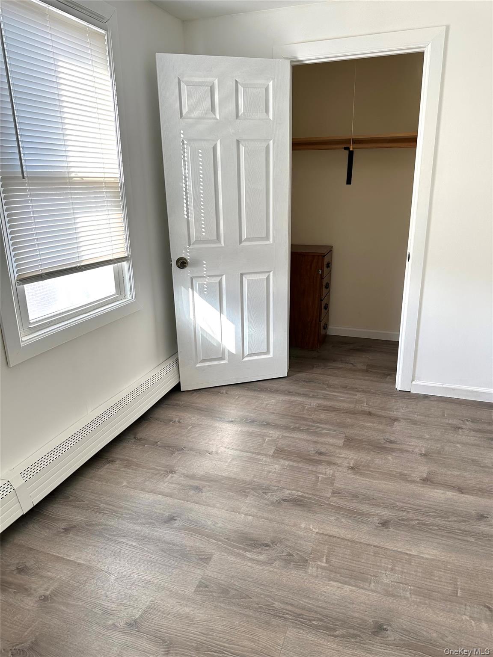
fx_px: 456
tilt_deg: -16.0
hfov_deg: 56.8
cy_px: 328
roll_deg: +1.1
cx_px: 246
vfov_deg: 71.6
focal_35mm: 24
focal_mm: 6.86
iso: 100
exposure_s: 1/154
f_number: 1.78
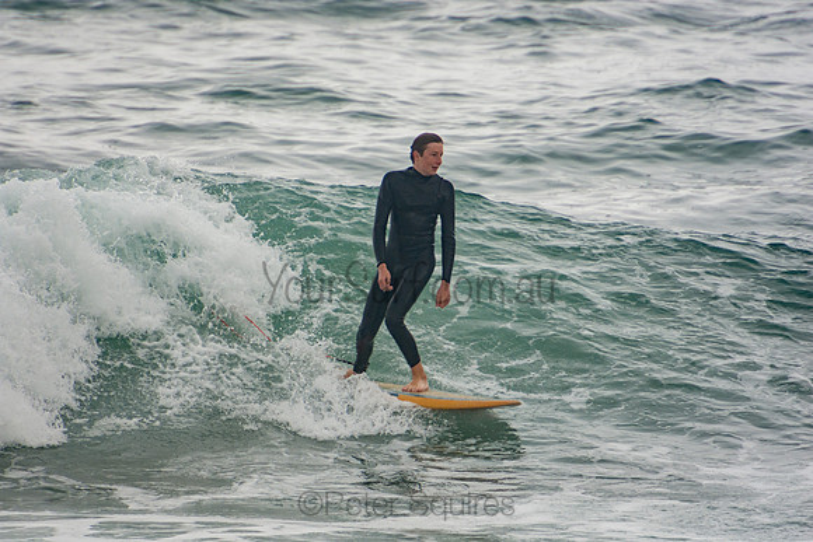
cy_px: 271
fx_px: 13553
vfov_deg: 2.3
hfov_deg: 3.4
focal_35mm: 600
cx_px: 406
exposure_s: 1/1250
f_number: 5.6
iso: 250
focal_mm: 400
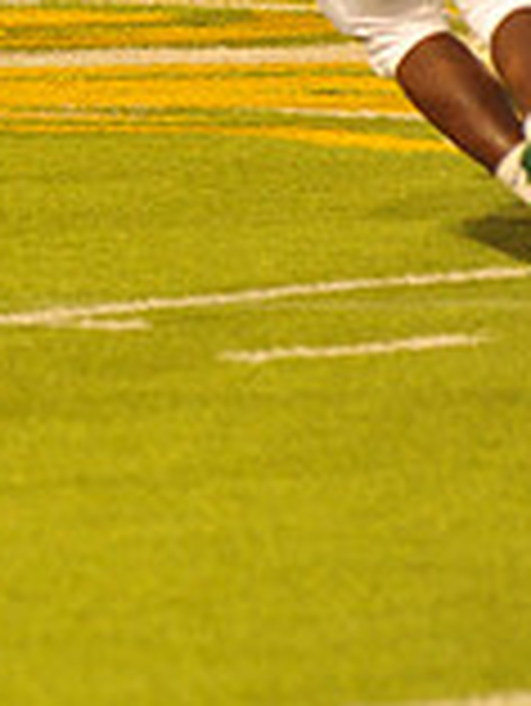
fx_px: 14522
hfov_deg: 2.1
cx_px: -594
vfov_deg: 2.8
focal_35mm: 711
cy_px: -4
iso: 6400
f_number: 5.6
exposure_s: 1/200
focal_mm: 200
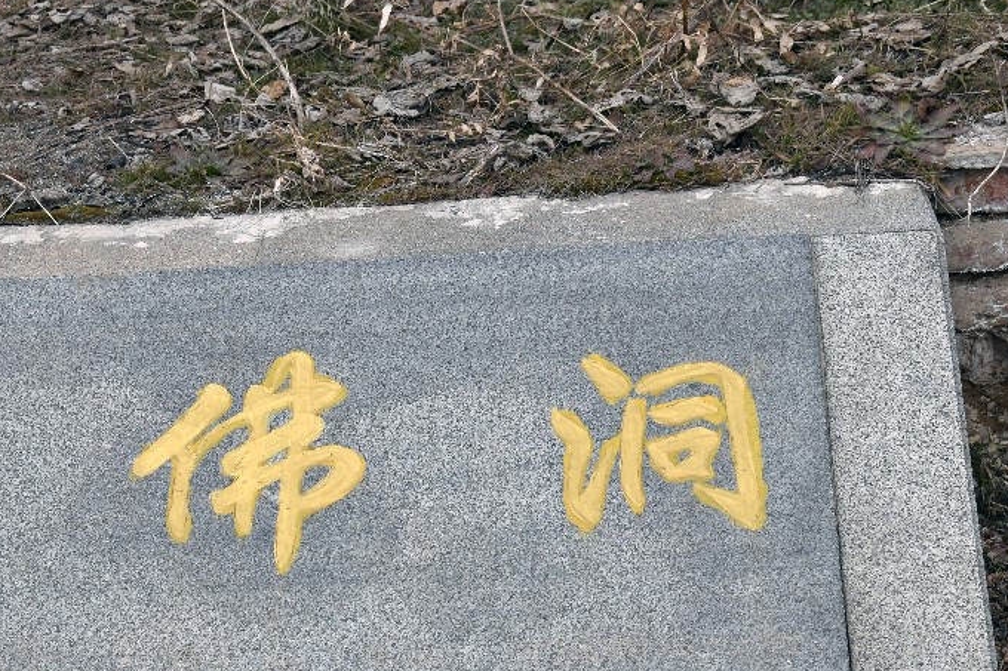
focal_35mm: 90
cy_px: 538
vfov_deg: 15.1
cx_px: 291
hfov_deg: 22.5
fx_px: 2519
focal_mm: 34
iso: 100
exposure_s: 1/500
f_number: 5.6
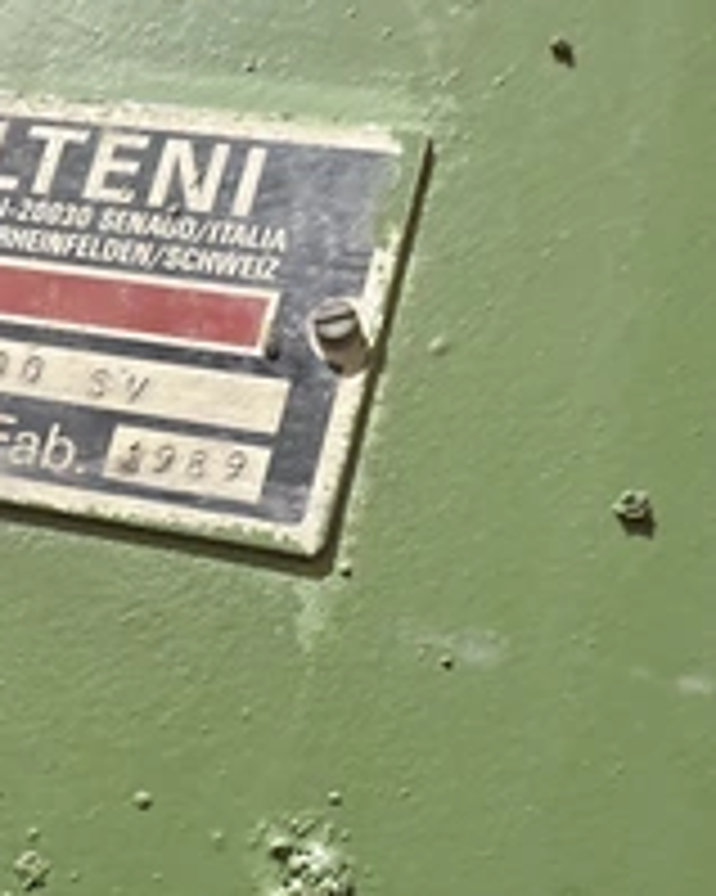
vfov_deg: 38.7
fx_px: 1246
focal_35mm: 47
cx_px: 126
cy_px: 657
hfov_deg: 31.1
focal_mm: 2.22
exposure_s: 1/60
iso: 400
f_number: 2.2
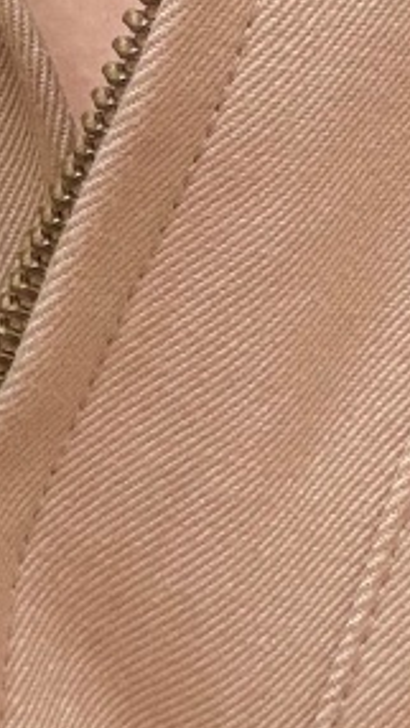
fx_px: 2646
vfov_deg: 15.0
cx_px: -698
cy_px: -219
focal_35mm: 137
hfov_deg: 7.9
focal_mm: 2.71
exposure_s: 1/121
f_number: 1.9
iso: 50
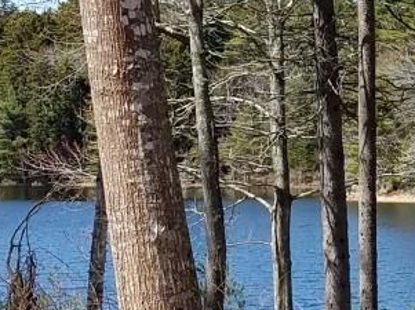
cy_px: 106
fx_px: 1102
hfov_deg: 20.1
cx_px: 491
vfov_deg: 16.0
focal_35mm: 92
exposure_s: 1/1664
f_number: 1.7
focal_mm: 4.25
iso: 50
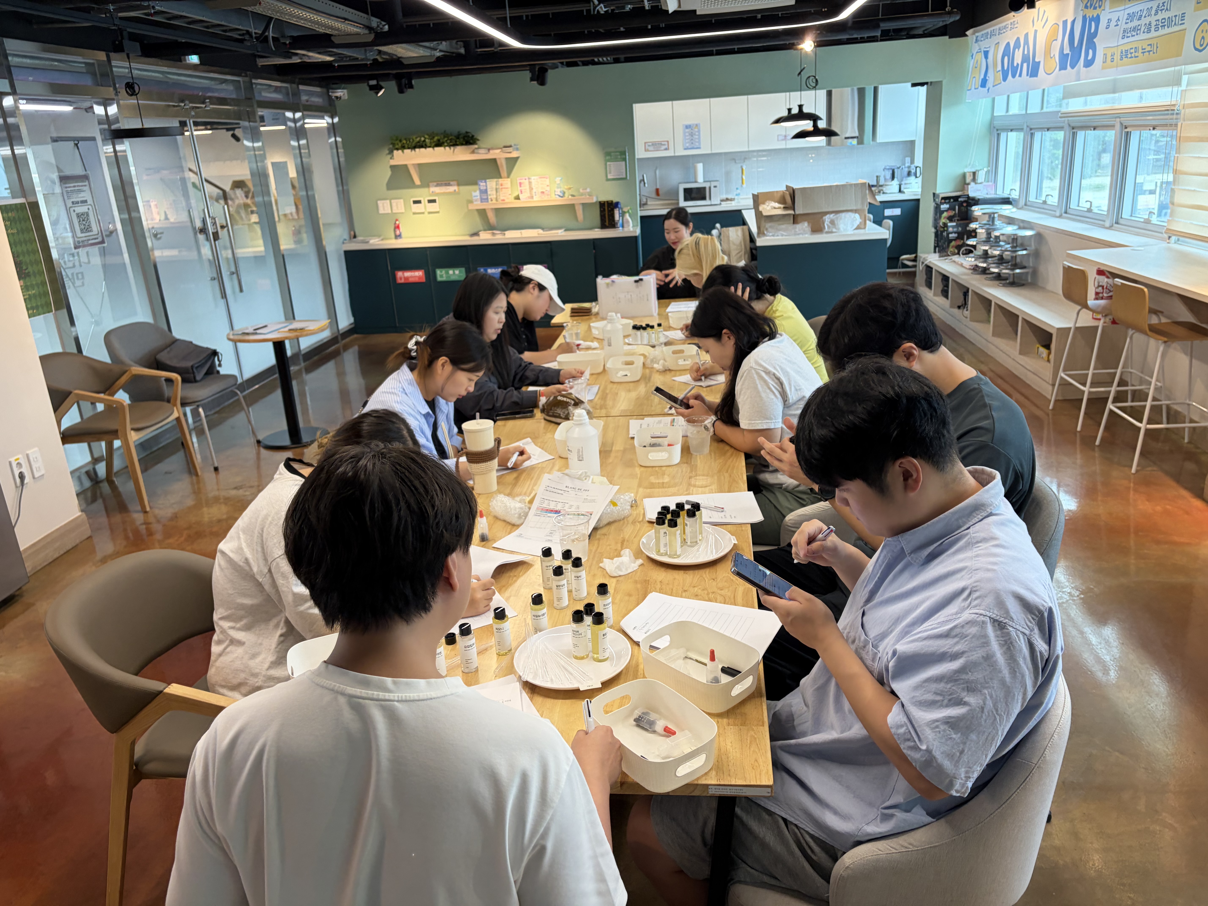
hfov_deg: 67.3
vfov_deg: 53.1
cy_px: 453
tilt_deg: -17.0
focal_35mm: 26
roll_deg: +5.4
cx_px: 604
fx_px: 907
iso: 100
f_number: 1.6
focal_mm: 5.96
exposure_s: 1/120
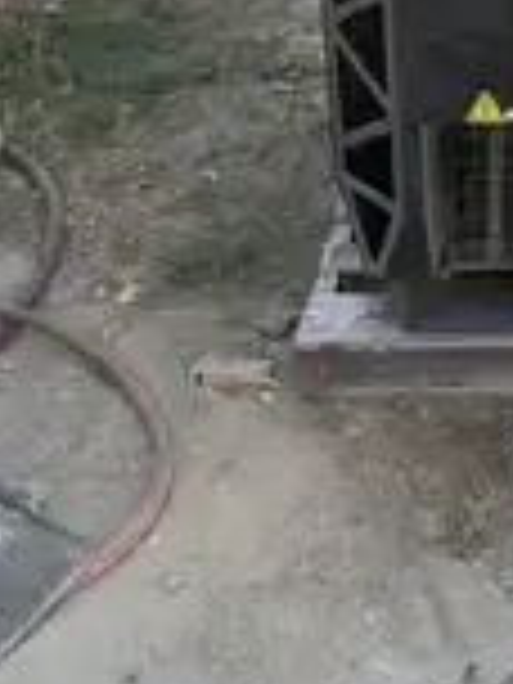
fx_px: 1245
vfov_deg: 28.3
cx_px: 598
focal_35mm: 63
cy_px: -45
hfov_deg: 21.7
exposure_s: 1/1949
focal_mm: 6.8
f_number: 1.8
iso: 100
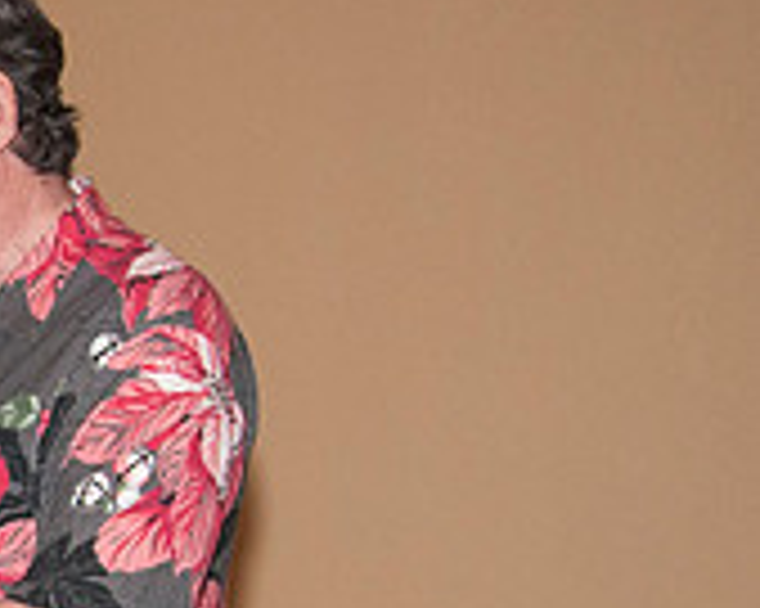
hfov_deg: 12.3
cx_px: -540
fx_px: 3260
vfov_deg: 10.6
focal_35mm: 145
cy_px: 484
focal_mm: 30
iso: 800
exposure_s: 1/80
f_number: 5.6
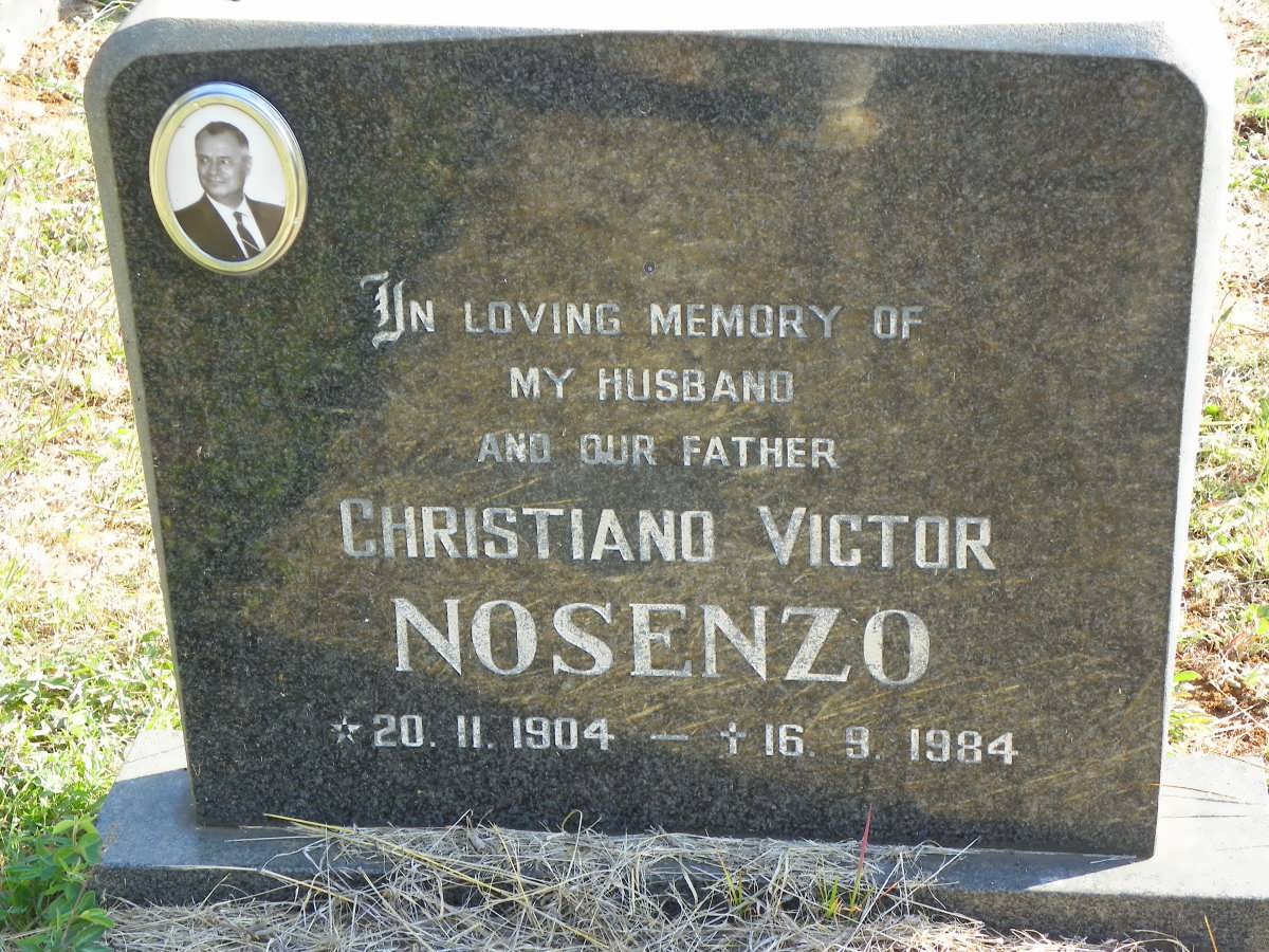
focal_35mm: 87
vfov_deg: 17.0
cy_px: 476
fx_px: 3189
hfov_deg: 22.5
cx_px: 634
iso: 64
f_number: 4
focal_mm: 15.5
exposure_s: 1/60
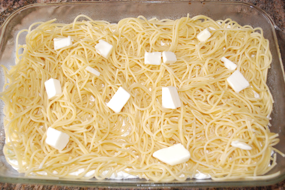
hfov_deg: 49.5
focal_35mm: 39
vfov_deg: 34.3
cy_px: 95
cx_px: 142
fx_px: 309
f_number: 4.2
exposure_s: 1/200
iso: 1600
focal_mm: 26
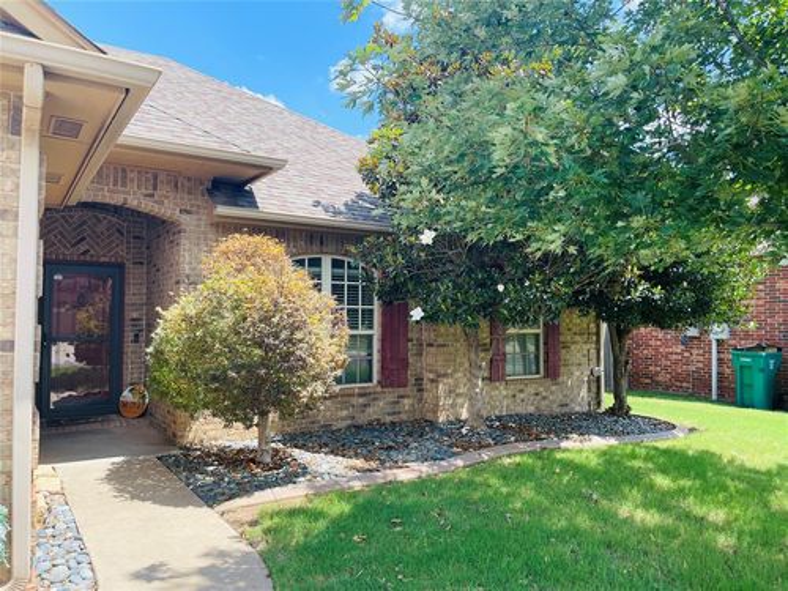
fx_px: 592
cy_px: 296
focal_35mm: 26
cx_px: 394
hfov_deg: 67.3
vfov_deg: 53.1
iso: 50
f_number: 1.6
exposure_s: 1/985
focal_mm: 5.1
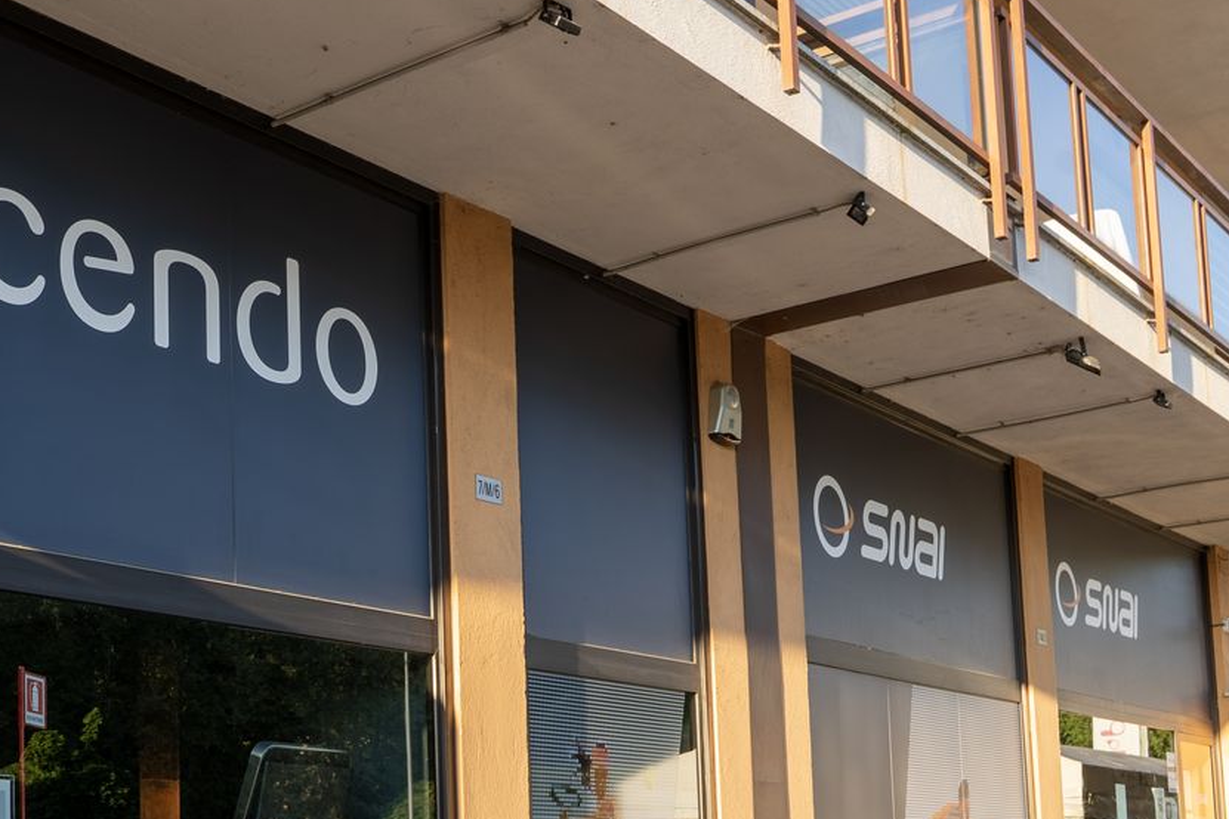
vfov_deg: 25.3
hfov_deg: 36.1
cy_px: 723
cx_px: 148
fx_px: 1775
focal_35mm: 52
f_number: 9
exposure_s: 1/160
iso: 100
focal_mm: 24
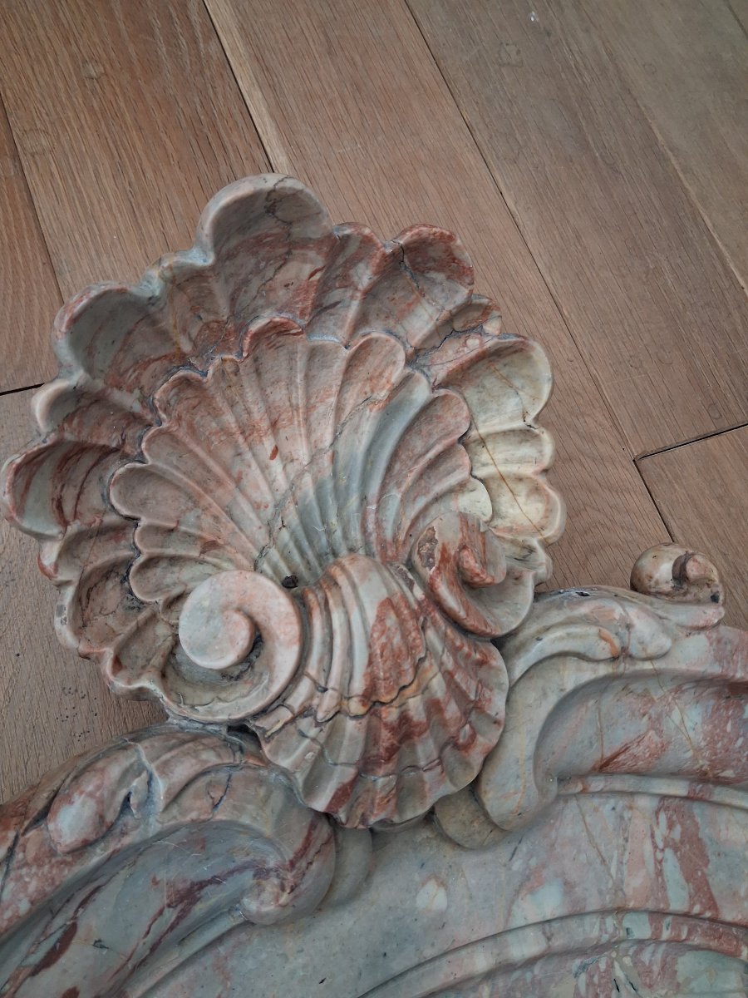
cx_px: 374
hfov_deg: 51.4
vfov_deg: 65.3
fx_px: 778
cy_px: 499
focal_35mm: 27
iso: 250
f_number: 1.8
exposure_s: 1/60
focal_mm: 4
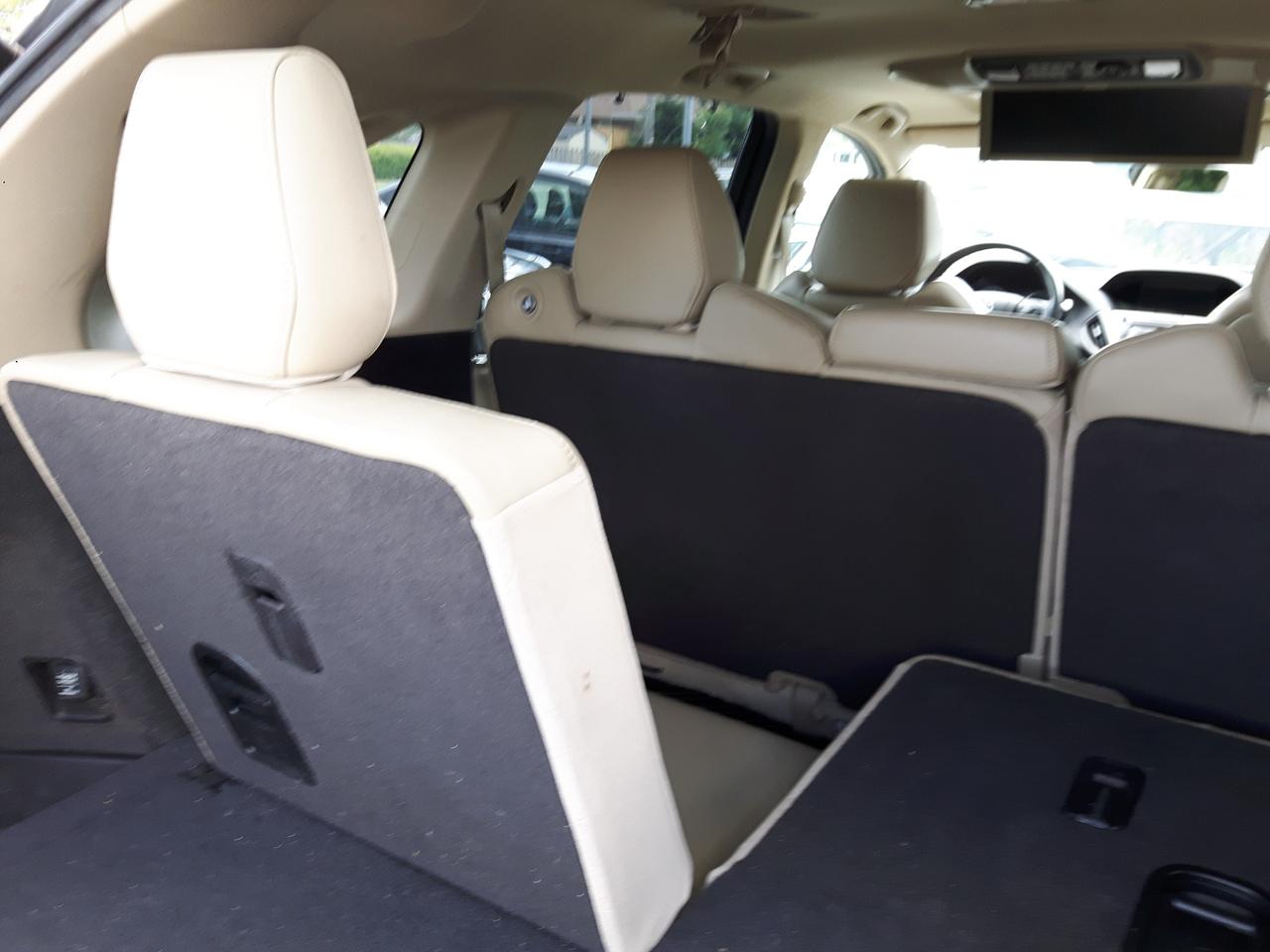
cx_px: 635
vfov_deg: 45.4
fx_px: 1137
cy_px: 476
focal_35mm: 31
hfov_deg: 58.4
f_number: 1.9
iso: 50
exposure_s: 1/33
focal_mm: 3.7
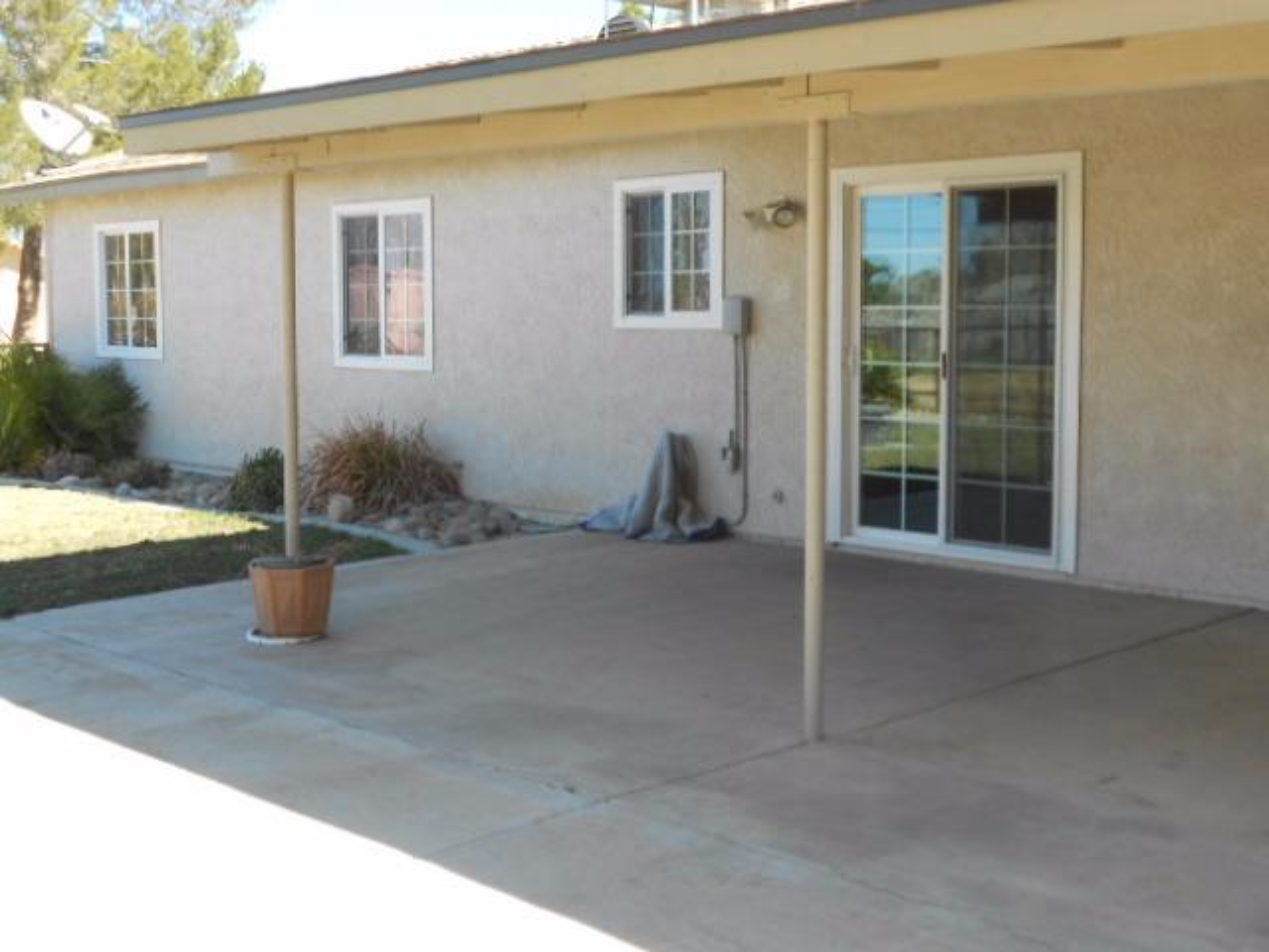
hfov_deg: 43.9
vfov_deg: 33.6
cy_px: 476
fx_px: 1576
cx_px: 634
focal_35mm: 43
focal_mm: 7.7
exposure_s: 1/160
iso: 80
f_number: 4.2
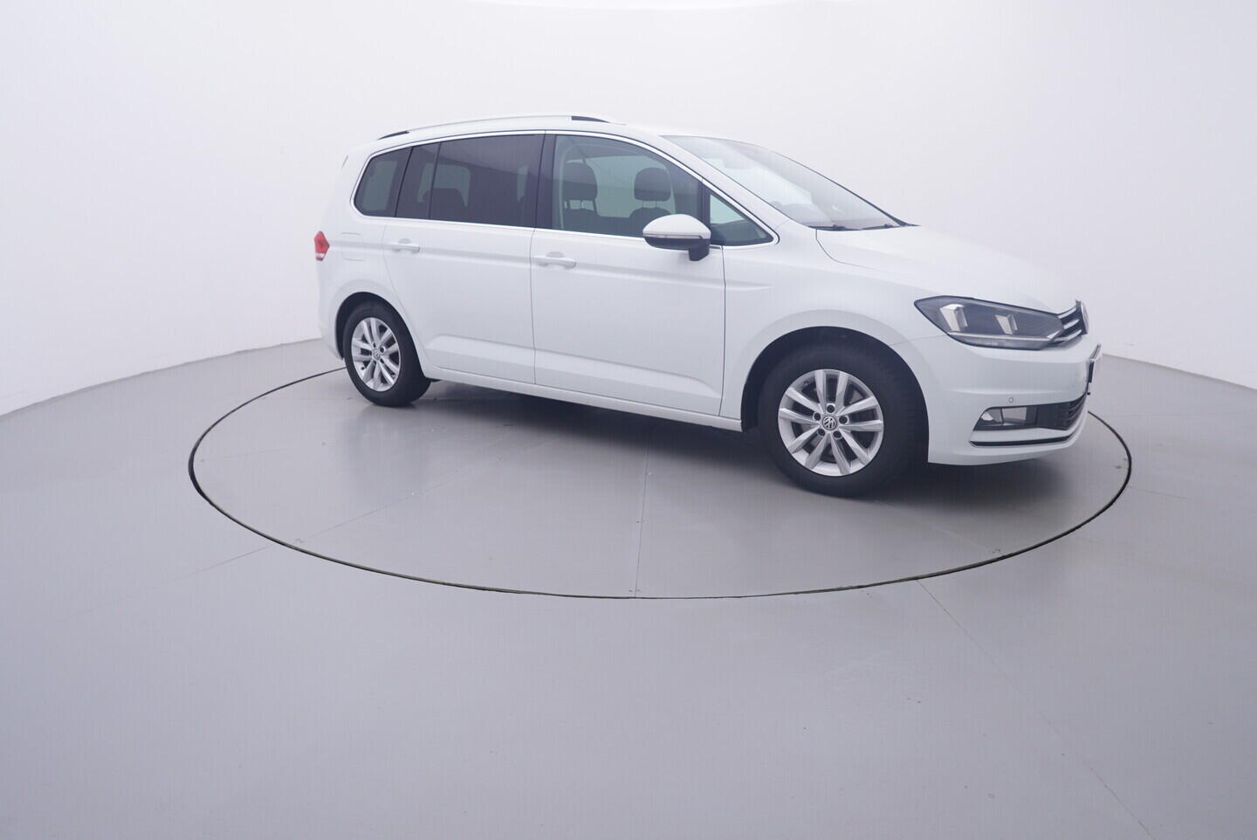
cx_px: 628
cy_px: 420
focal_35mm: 22
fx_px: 786
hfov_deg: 77.3
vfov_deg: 56.2
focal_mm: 15
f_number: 5
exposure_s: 1/80
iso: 200
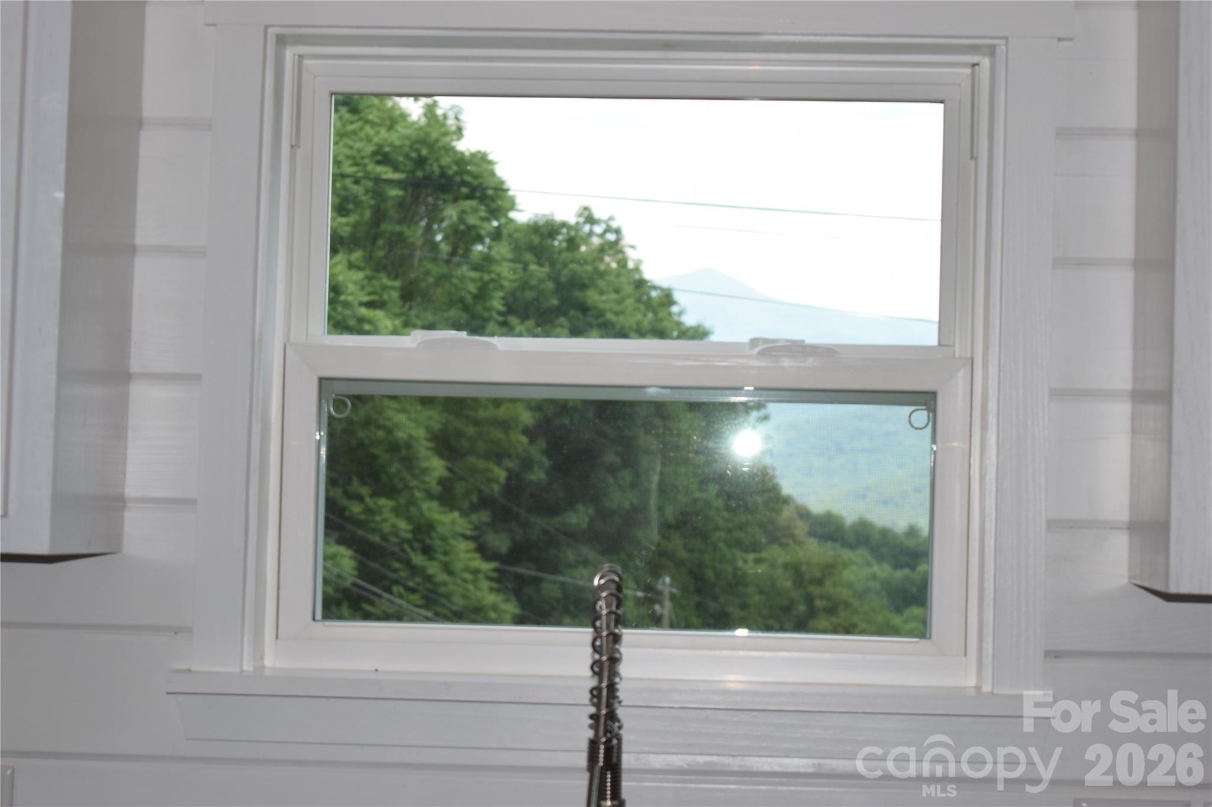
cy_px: 404
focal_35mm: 82
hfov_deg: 24.6
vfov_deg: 16.6
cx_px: 606
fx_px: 2777
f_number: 5.6
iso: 160
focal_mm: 55
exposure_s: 1/125
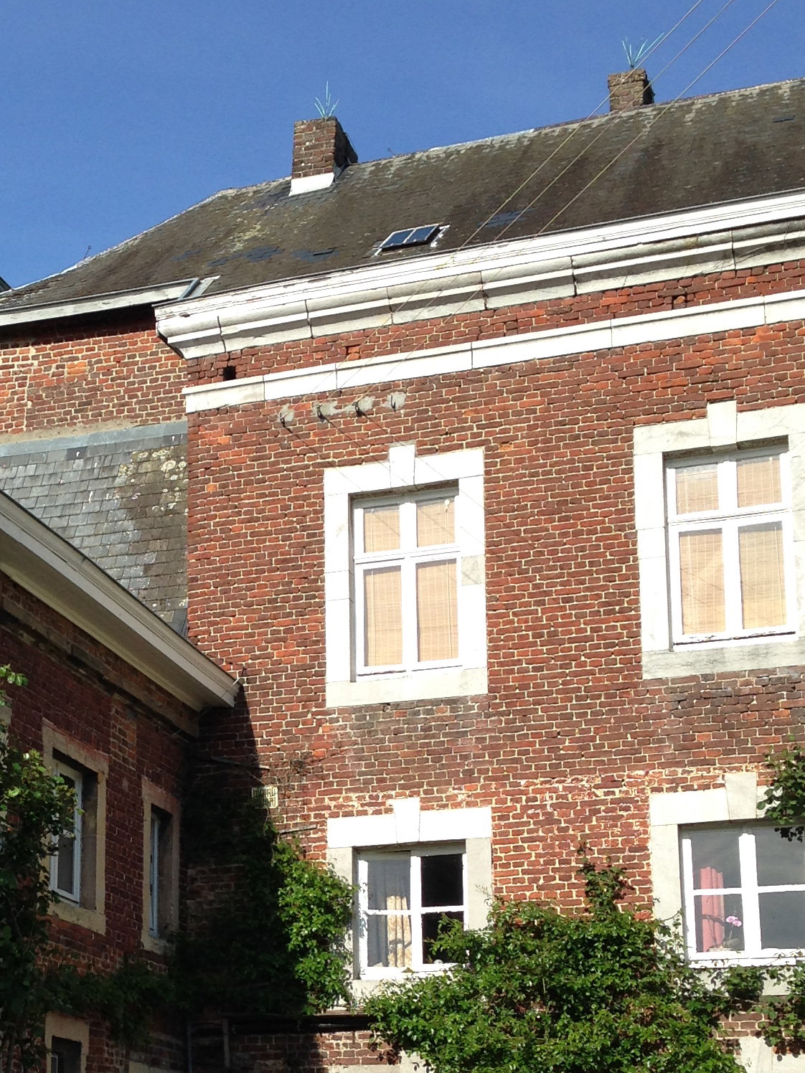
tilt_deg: +15.5
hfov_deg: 20.1
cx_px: 98
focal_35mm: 72
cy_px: 802
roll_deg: +0.2
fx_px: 2232
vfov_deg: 26.7
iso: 50
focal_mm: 4.12
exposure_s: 1/1232
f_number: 2.4
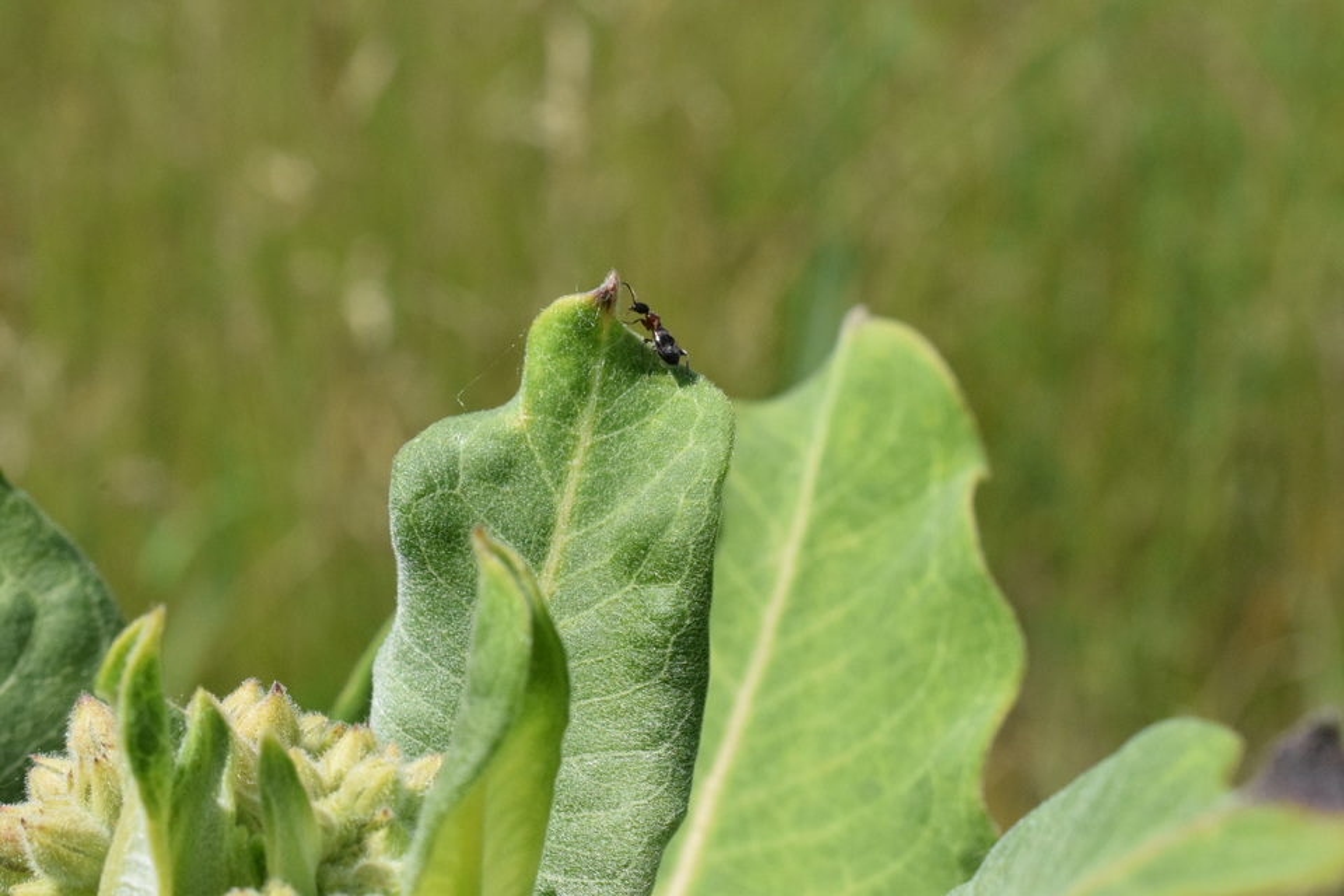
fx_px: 3080
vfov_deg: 16.6
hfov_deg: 24.6
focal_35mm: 82
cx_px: 672
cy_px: 448
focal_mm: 55
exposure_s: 1/2000
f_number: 20
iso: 3200
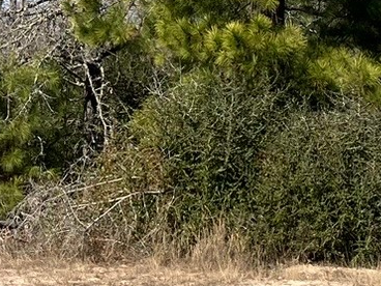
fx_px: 1717
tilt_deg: +12.4
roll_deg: -2.5
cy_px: -280
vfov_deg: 9.0
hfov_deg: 12.6
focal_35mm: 156
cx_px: 316
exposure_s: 1/1621
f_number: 1.8
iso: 32
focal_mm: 3.99
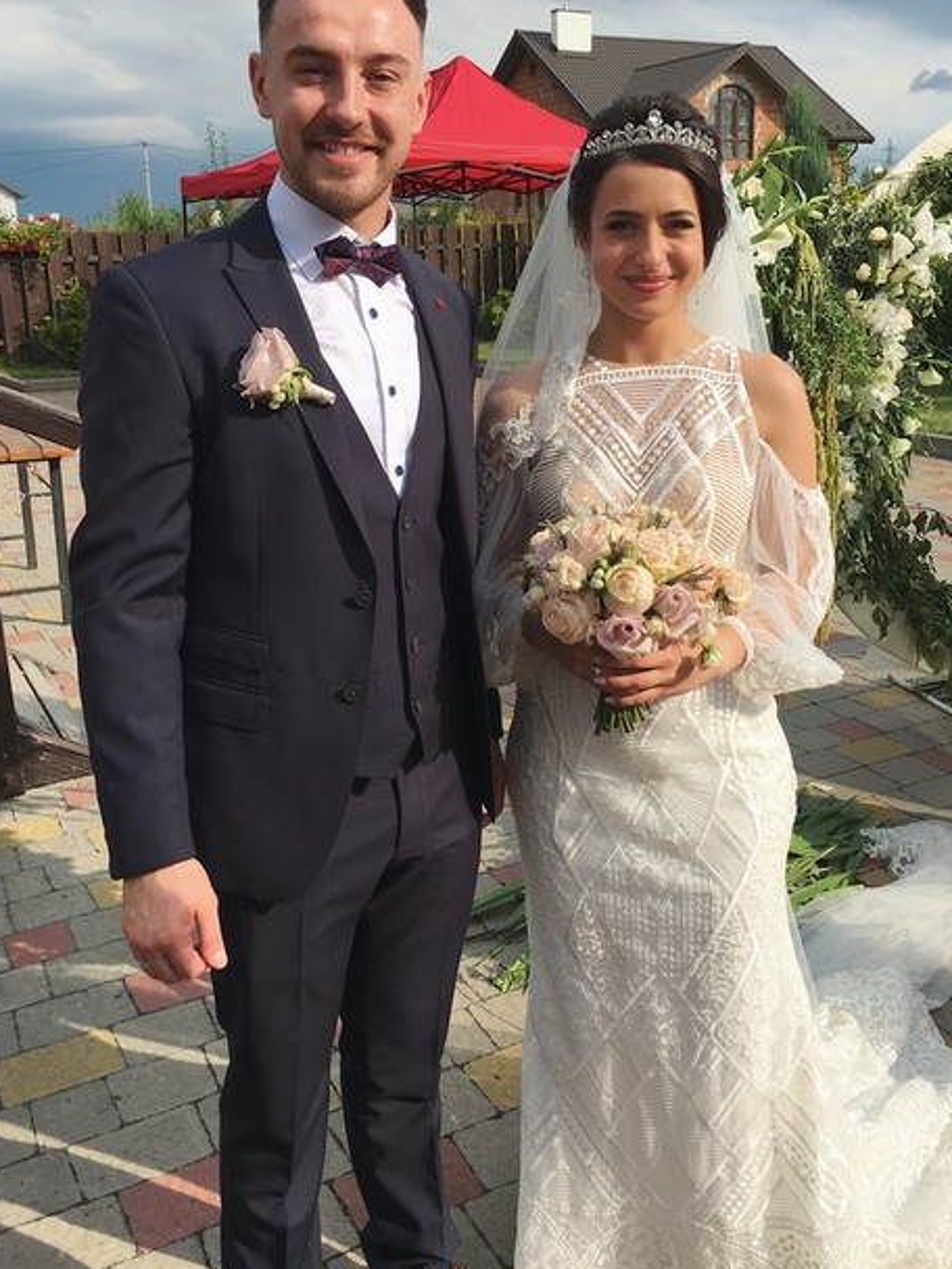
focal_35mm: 33
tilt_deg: -13.0
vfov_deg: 55.2
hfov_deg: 42.9
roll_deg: +1.7
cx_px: 496
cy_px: 566
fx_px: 1210
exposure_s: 1/1789
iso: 25
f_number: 2.2
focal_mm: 4.15
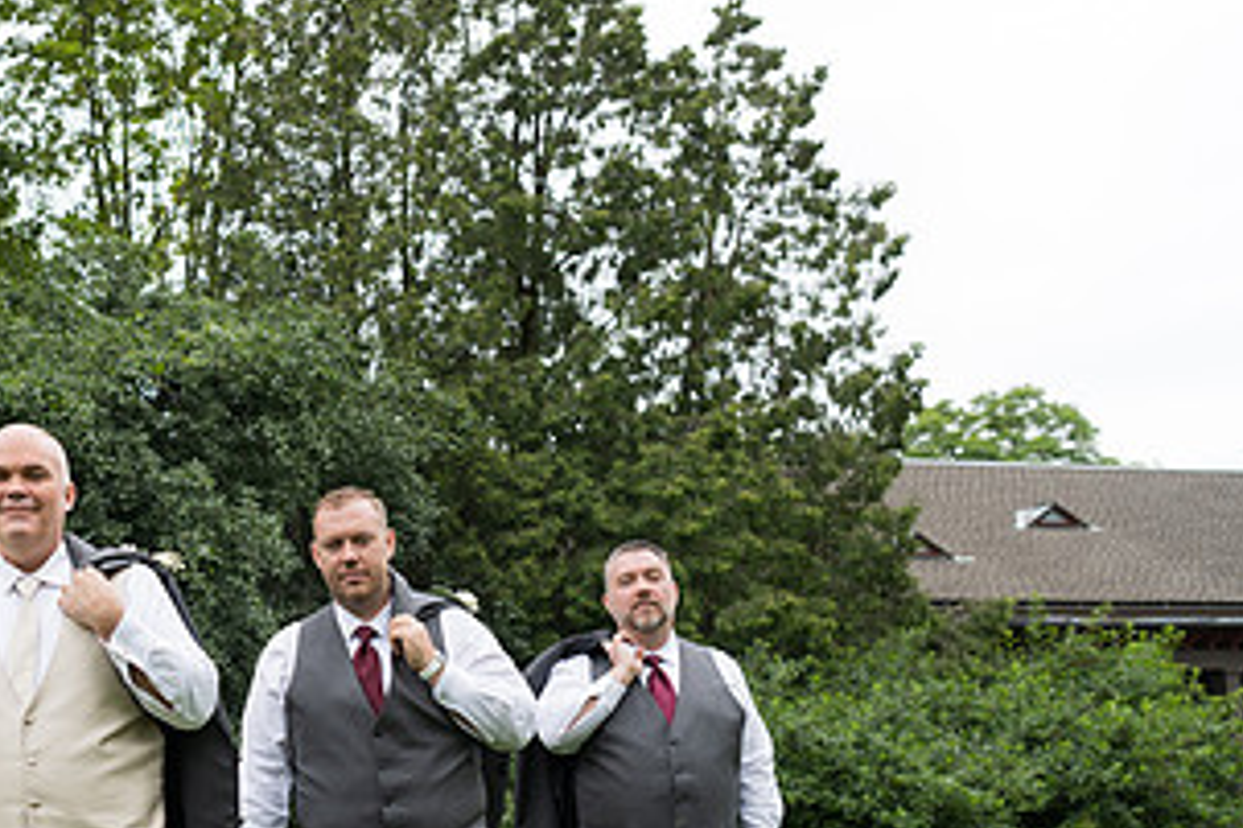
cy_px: 645
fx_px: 1725
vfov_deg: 26.5
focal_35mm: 50
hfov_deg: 36.7
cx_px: 91
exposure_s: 1/400
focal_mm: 26
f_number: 2.8
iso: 64
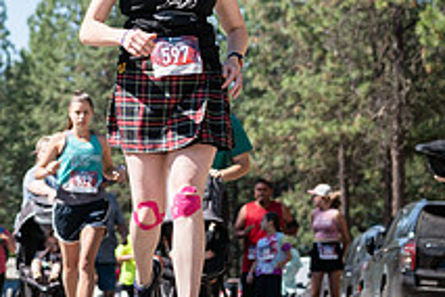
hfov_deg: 10.0
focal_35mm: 202
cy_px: 14
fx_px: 2497
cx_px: -102
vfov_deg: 6.8
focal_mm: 74
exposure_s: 1/500
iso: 100
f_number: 4
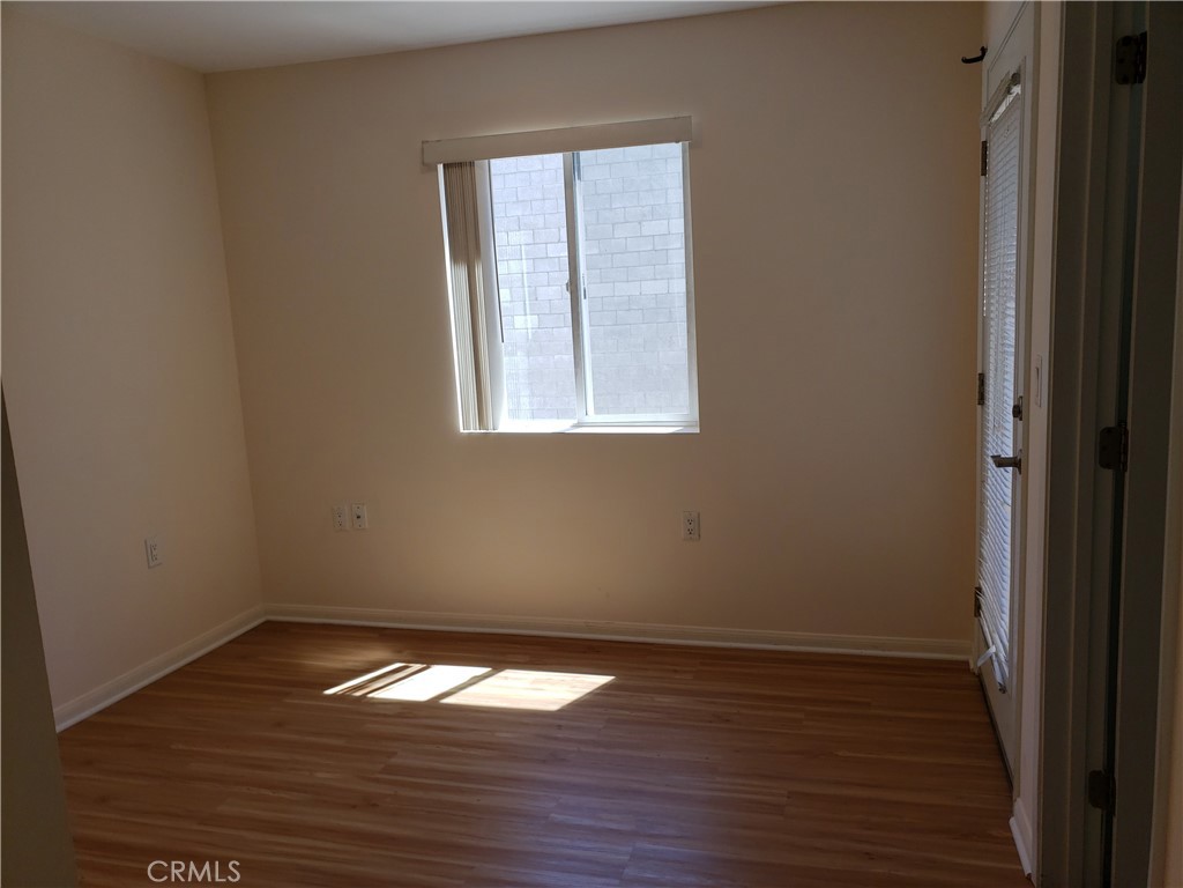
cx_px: 592
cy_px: 444
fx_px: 889
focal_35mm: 26
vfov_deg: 53.1
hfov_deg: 67.3
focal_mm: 4.3
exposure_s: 1/156
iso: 50
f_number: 2.4
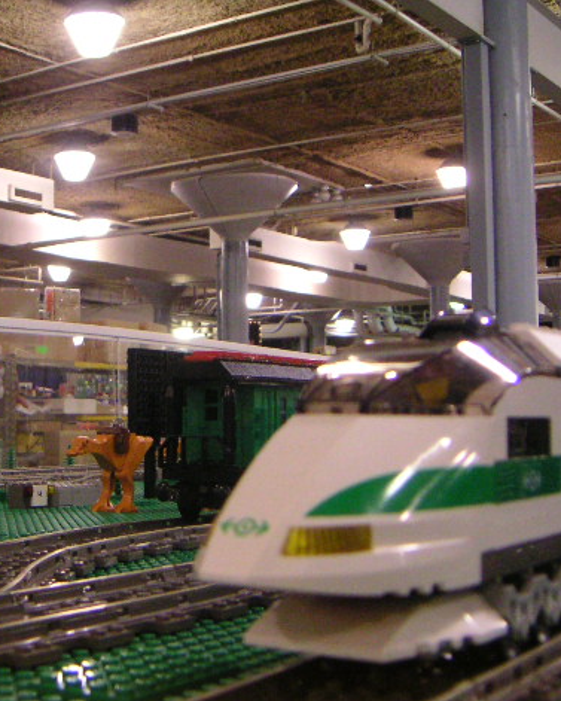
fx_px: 1100
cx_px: 122
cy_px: 345
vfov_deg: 35.4
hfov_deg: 28.1
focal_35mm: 53
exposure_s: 1/45
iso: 400
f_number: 2.9
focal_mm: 5.3
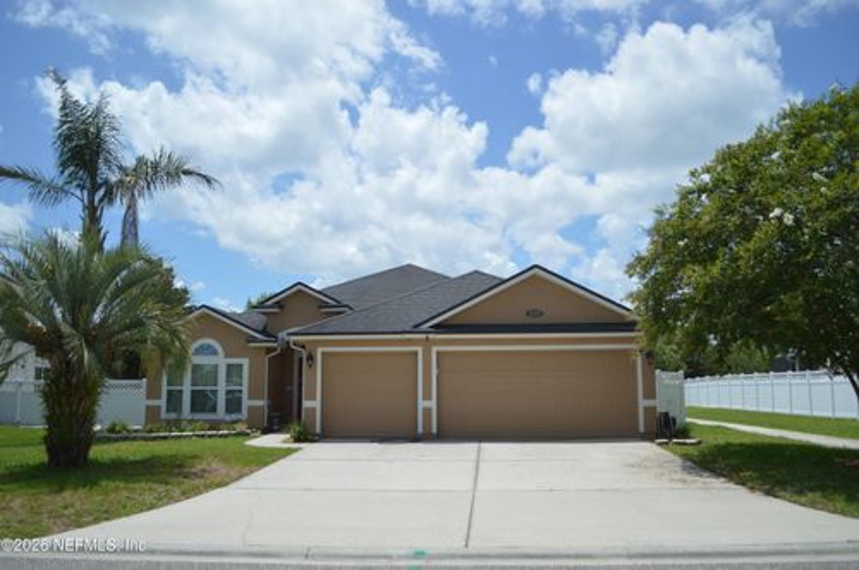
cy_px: 285
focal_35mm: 27
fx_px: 643
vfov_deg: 47.8
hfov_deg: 67.4
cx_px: 430
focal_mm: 18
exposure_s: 1/1600
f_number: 3.5
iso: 100
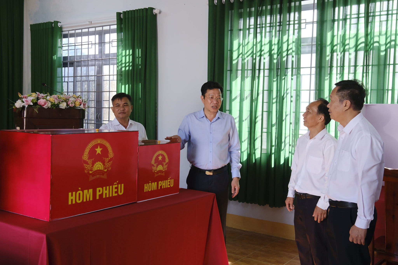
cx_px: 199
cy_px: 132
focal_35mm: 29
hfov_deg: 63.7
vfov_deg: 45.0
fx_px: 321
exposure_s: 1/100
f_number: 4
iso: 640
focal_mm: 19.2
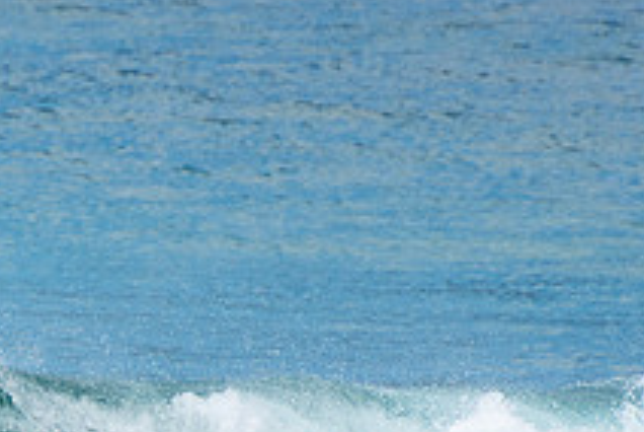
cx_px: -176
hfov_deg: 1.3
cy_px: 507
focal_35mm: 1640
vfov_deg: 0.8
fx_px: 29378
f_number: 5.6
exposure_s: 1/1250
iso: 250
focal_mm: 400
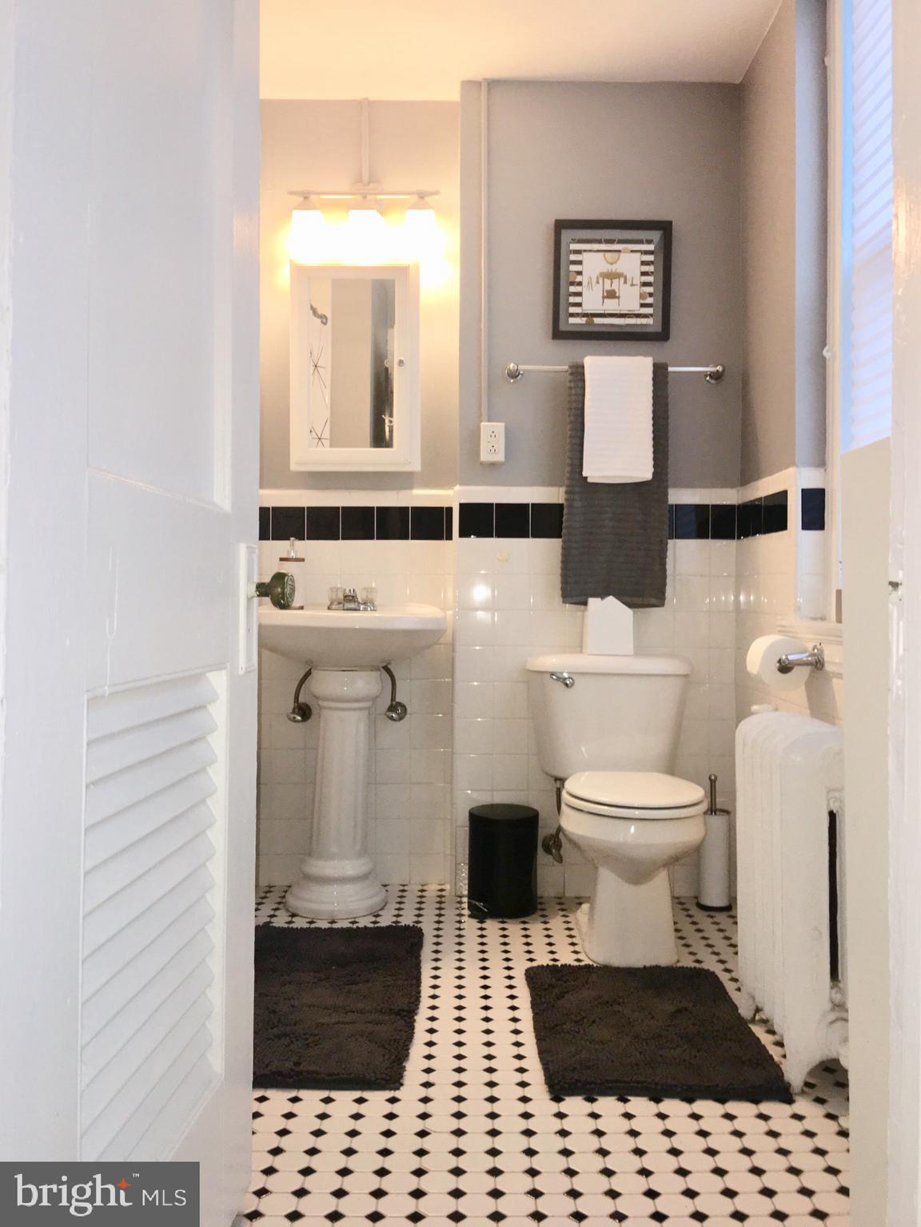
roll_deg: +0.3
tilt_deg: +2.3
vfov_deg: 61.7
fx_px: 1029
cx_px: 460
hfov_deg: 48.2
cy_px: 614
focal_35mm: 29
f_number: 2.2
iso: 40
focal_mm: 4.15
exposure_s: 1/30
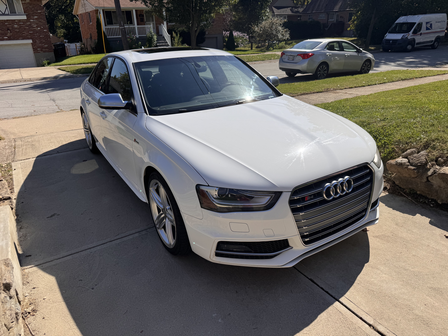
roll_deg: +2.0
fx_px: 311
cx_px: 224
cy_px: 168
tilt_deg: -25.6
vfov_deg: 56.8
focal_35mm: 24
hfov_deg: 71.6
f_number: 1.78
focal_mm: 6.76
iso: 80
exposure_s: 1/7092
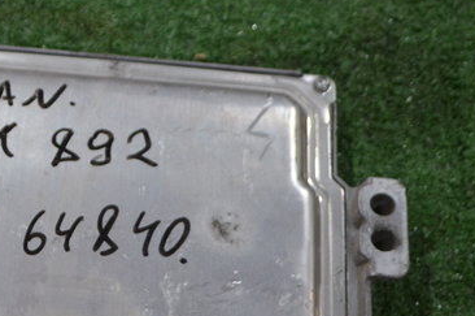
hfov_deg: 18.5
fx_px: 1436
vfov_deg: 12.5
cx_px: 45
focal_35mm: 109
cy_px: 246
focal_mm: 26
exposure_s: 1/60
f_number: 4.2
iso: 500
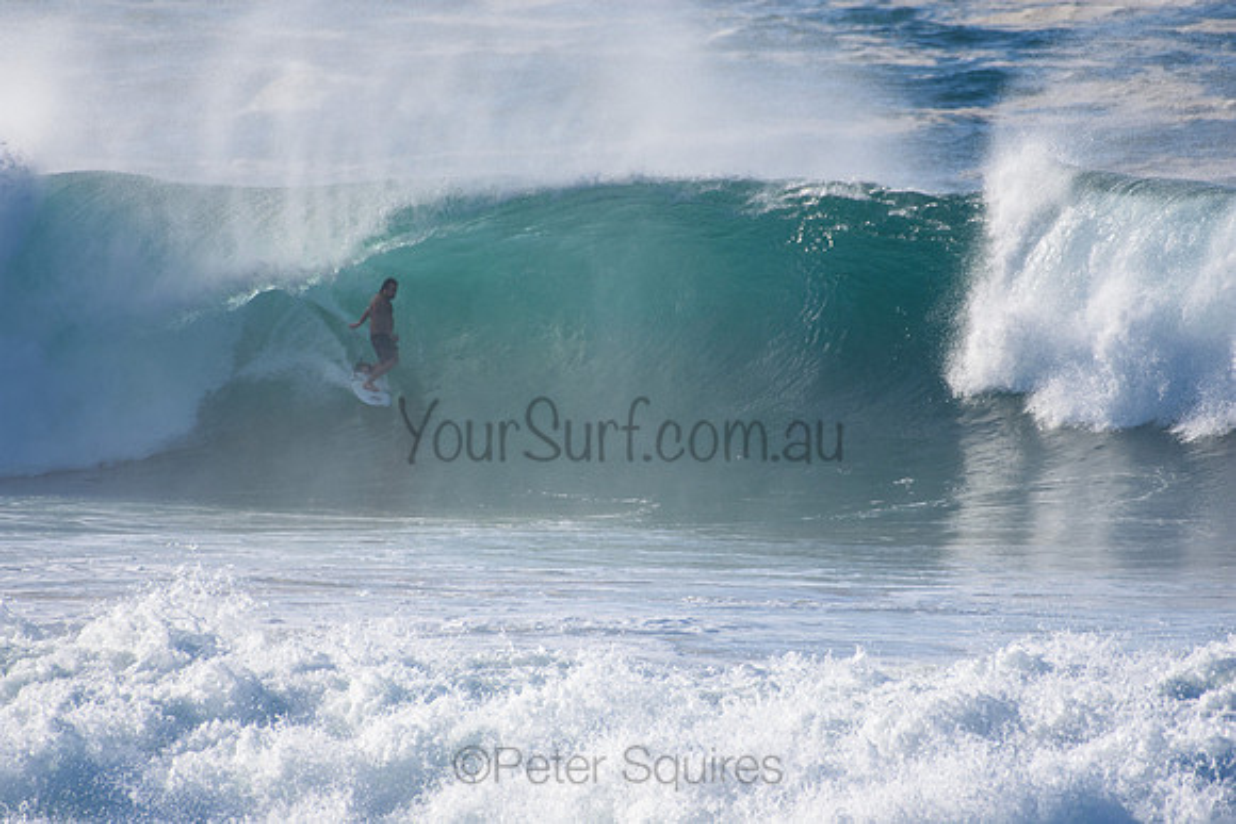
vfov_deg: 1.8
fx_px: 25755
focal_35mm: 750
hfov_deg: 2.7
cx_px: 618
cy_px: 412
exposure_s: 1/2000
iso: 280
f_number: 5.6
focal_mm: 500
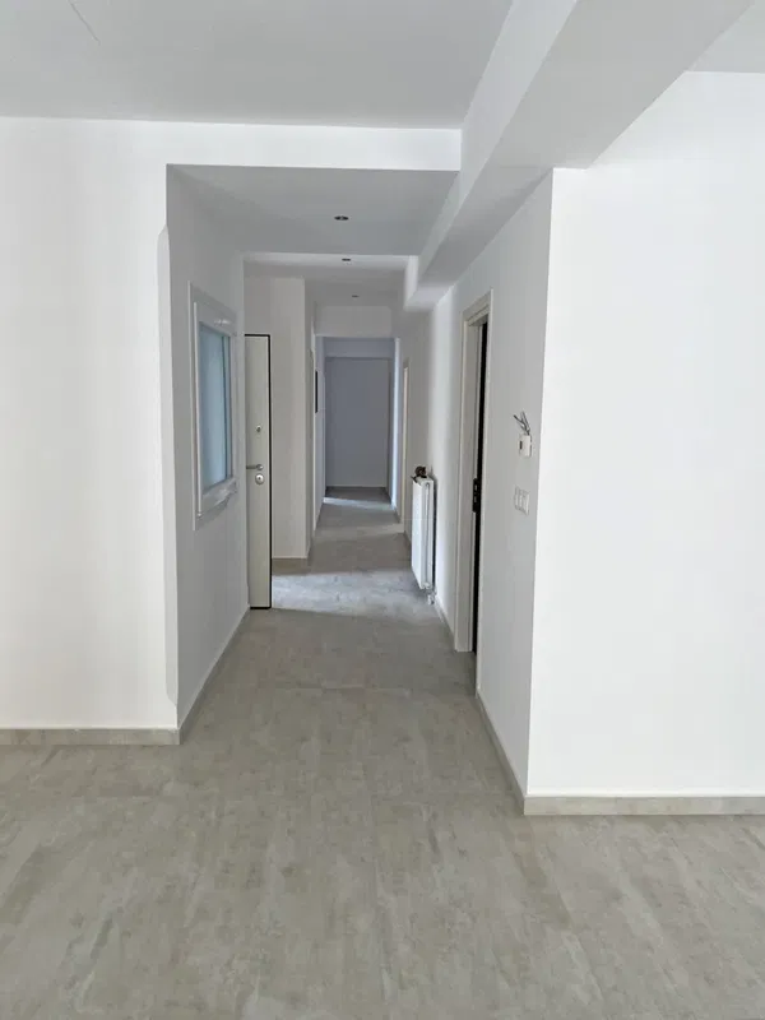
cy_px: 510
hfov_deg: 53.1
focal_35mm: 26
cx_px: 382
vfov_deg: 67.3
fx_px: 766
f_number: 1.8
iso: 200
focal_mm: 4.25
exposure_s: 1/60
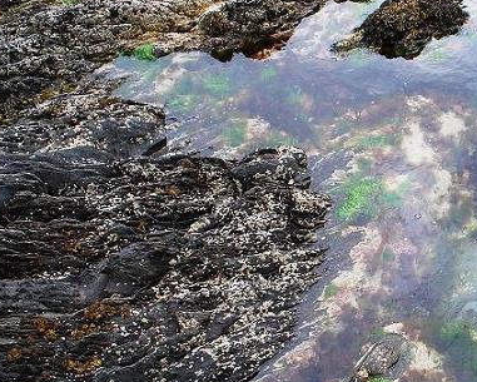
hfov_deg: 29.7
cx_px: 507
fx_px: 819
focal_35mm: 58
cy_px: 219
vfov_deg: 26.2
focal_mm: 18
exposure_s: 1/160
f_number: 9
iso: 200
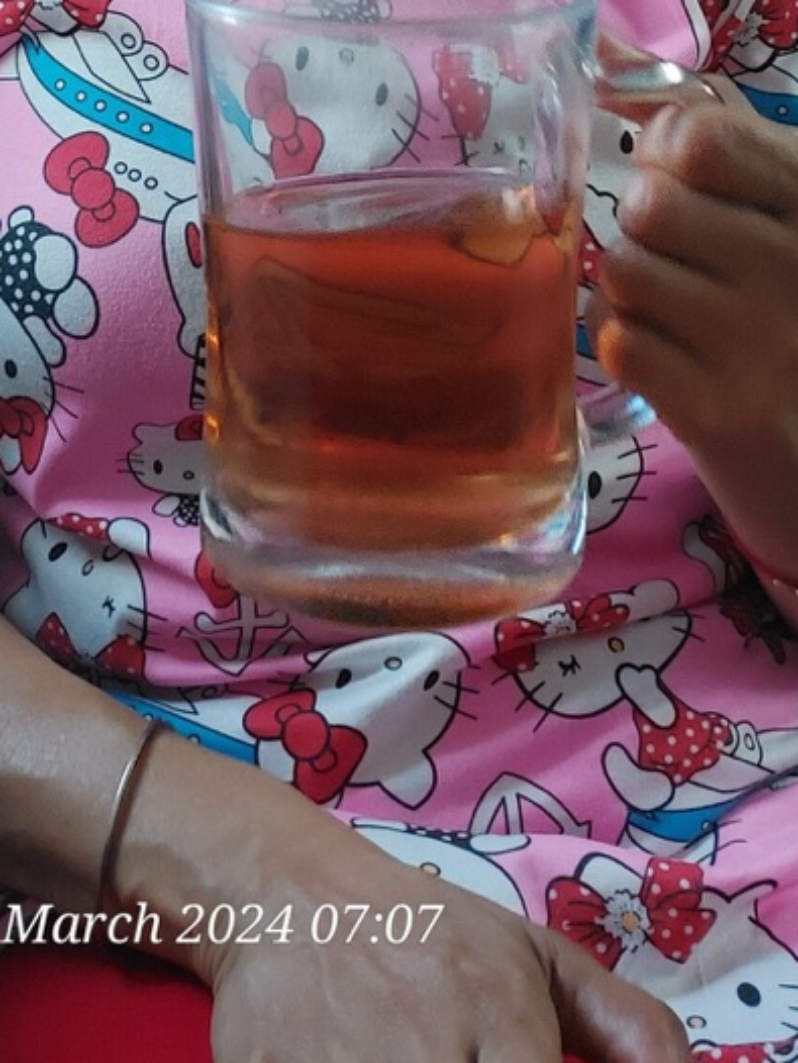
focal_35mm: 57
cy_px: -133
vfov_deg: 30.0
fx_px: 1751
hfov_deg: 25.3
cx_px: 186
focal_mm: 3.75
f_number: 2.2
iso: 500
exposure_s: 1/25
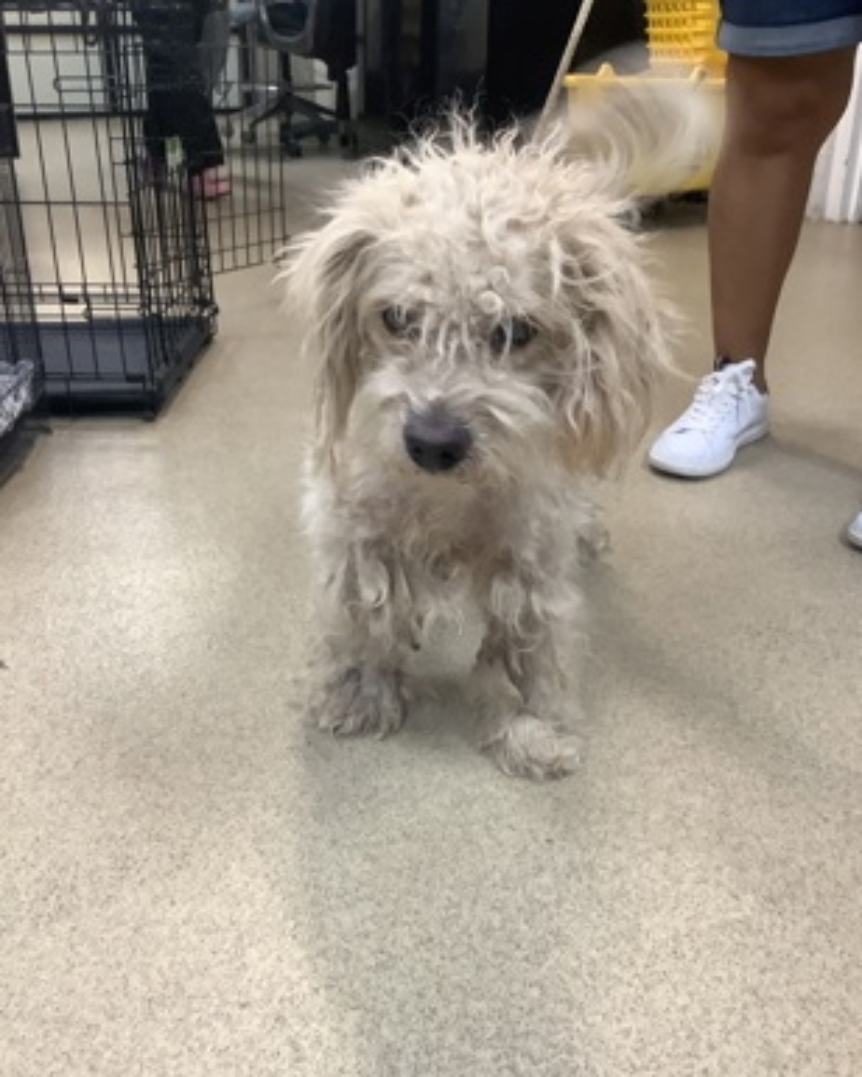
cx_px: 438
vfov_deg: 54.2
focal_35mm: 33
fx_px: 1052
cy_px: 548
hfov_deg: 44.5
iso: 200
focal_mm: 3.3
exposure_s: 1/60
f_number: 2.4
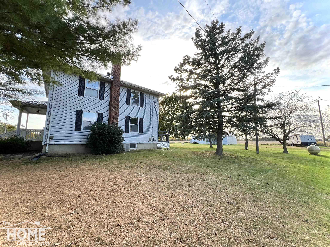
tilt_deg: +6.2
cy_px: 124
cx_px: 165
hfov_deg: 106.2
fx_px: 124
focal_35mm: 13
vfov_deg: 89.9
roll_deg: -0.8
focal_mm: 1.57
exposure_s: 1/228
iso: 32
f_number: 1.8
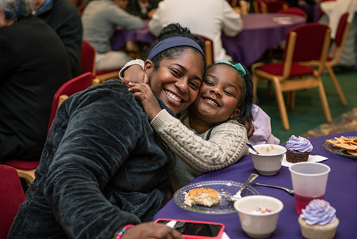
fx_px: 615
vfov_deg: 21.9
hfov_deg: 32.4
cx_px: 178
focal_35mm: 62
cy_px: 120
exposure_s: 1/125
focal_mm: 62
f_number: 3.5
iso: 1250
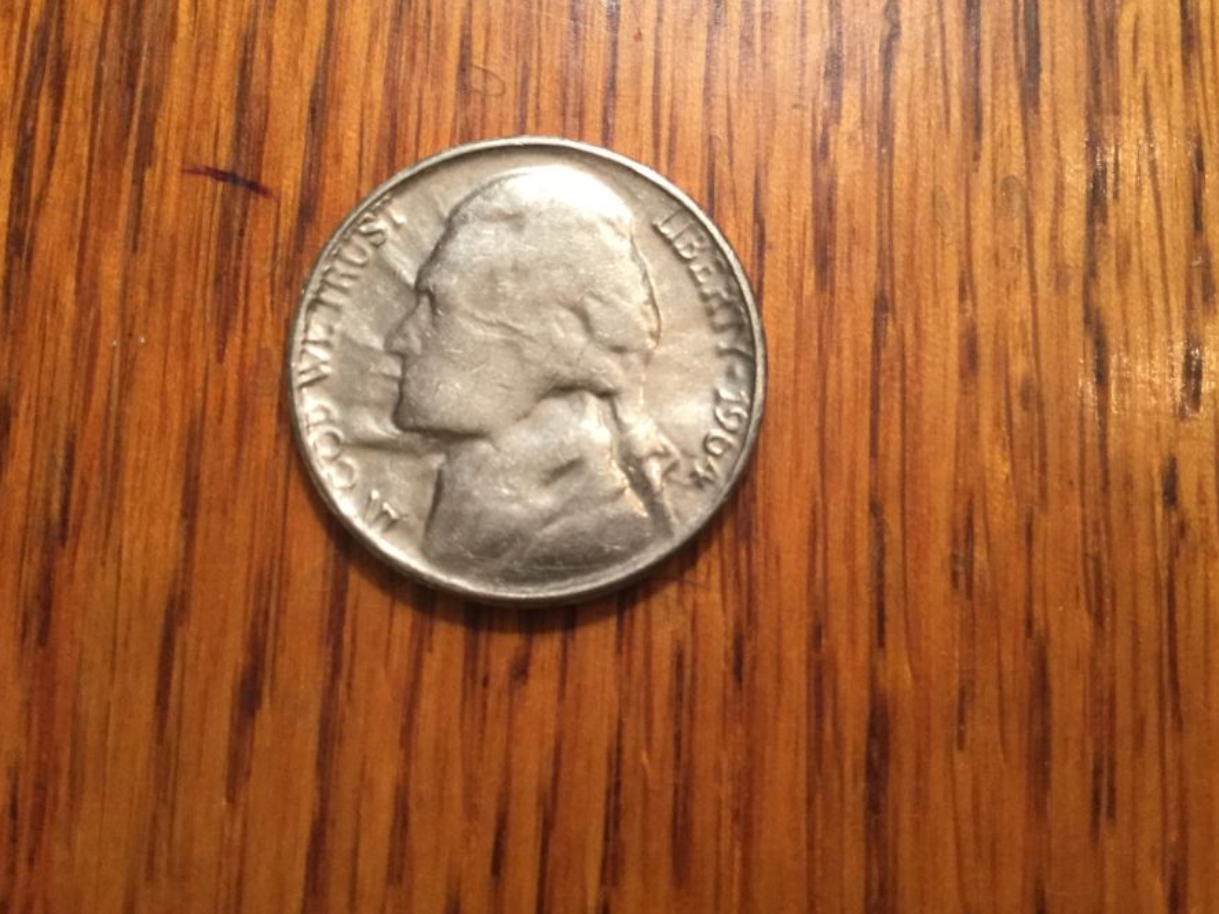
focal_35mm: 35
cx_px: 623
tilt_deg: -83.4
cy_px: 403
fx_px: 1232
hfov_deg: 52.6
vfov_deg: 40.6
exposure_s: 1/30
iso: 125
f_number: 2.4
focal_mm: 3.3
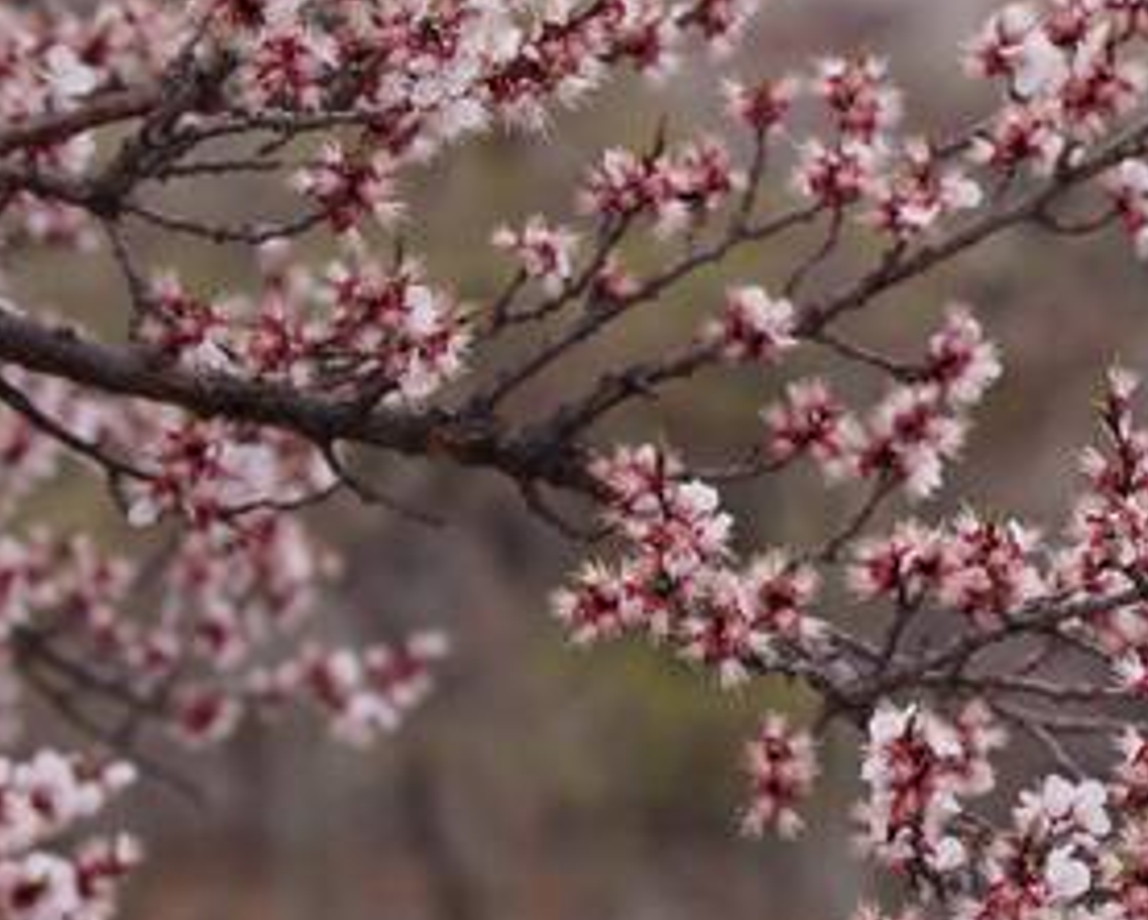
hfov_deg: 7.5
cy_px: 609
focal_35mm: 256
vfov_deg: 6.0
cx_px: 991
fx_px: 8704
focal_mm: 70
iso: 100
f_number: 2.8
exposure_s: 1/320
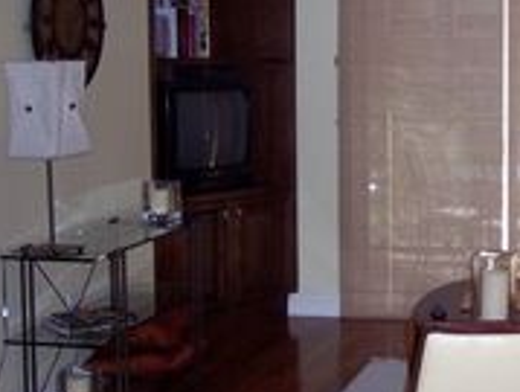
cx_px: 520
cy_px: 160
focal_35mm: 80
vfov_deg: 18.5
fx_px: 1204
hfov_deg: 23.4
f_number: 2.8
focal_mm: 8
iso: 140
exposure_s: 1/60
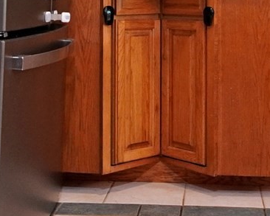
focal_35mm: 87
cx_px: 155
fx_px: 692
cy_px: 36
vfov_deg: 17.6
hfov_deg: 22.0
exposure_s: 1/80
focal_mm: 11
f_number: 1.8
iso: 1000
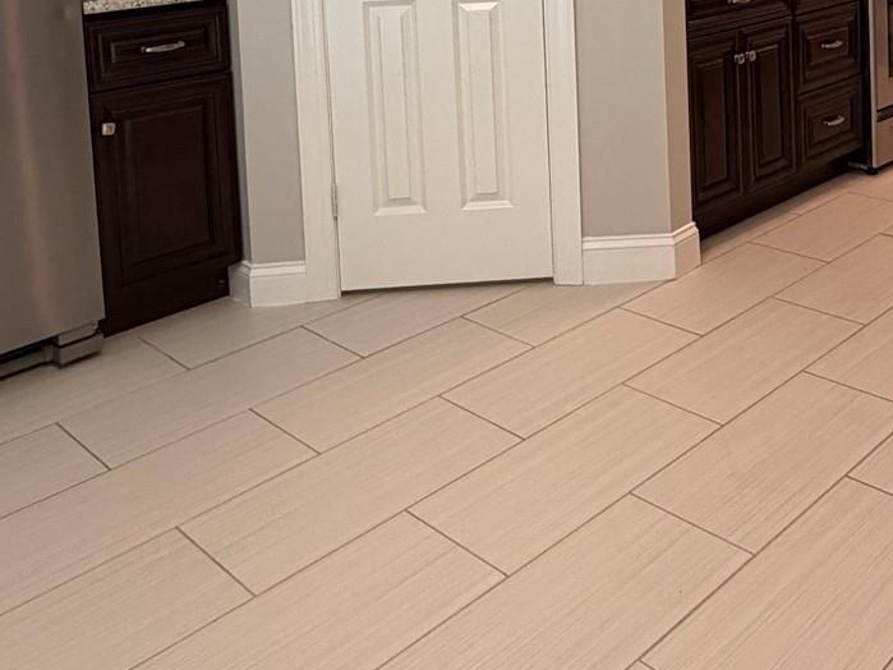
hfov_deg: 44.2
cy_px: -70
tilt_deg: -3.5
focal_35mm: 41
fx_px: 1058
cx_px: 675
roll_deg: +1.8
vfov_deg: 31.2
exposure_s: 1/60
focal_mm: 2.22
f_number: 2.2
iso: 250
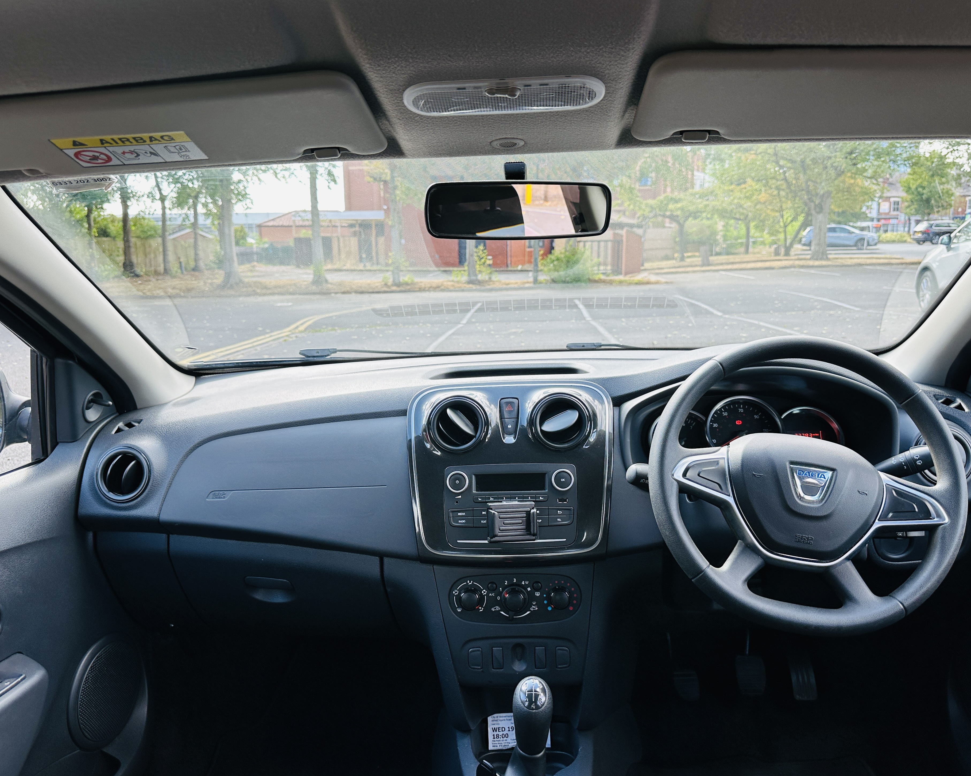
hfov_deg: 66.0
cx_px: 501
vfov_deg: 54.9
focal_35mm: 26
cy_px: 399
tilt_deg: -10.6
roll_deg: +0.5
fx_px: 747
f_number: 1.78
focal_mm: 6.86
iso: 80
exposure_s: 1/304
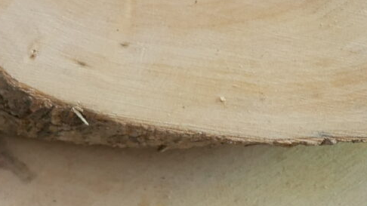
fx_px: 2792
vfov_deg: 4.2
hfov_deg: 7.5
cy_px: 40
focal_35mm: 287
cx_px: 233
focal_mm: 25
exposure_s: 1/5
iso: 400
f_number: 5.1
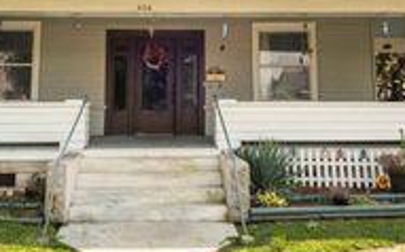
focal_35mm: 40
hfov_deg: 49.2
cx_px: 176
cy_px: 52
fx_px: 441
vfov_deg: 31.1
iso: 125
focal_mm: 10
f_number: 7.1
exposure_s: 1/125
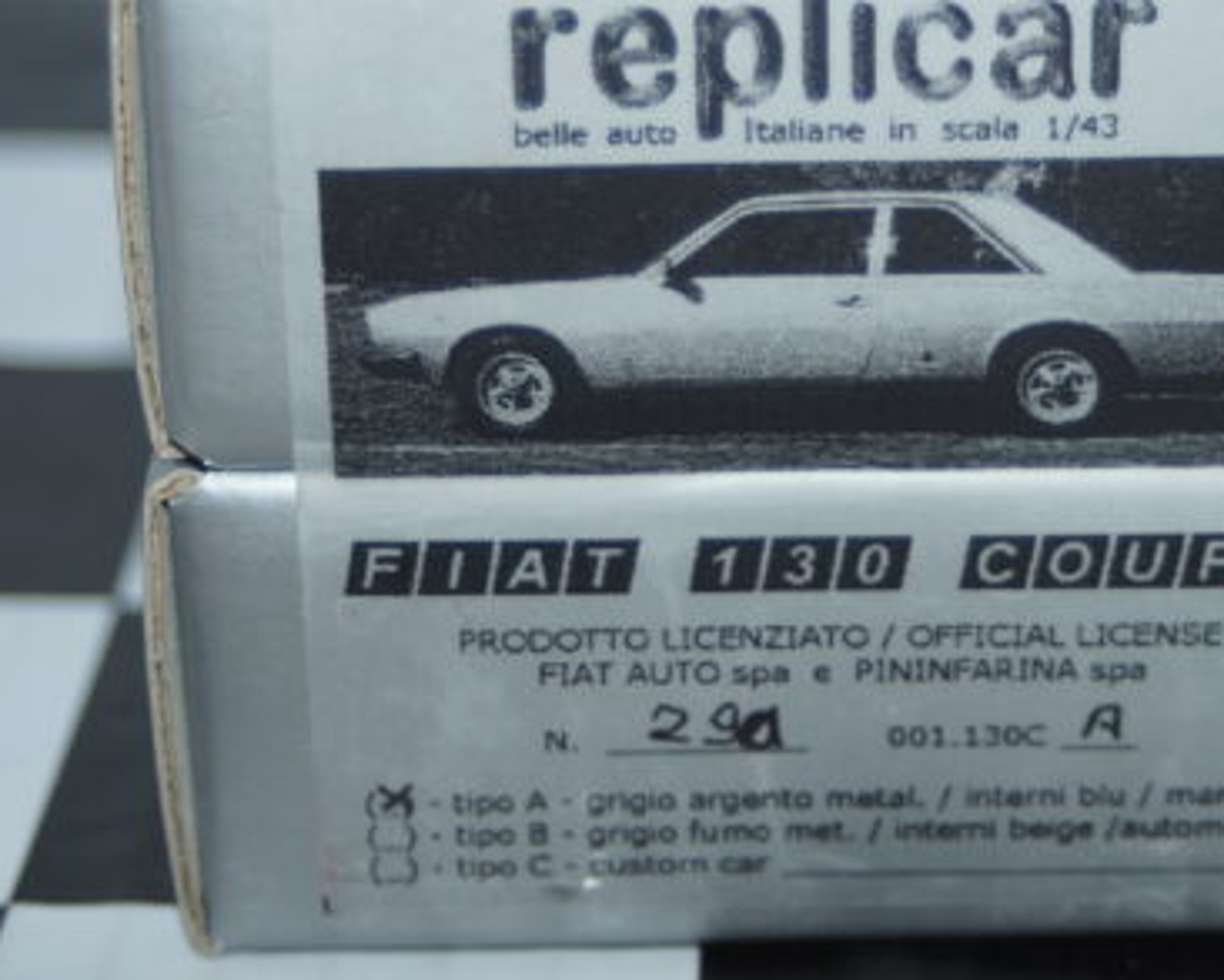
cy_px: 321
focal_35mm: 127
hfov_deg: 15.2
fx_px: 4593
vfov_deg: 12.2
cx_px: 806
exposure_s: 1/100
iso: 200
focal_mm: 55
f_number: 5
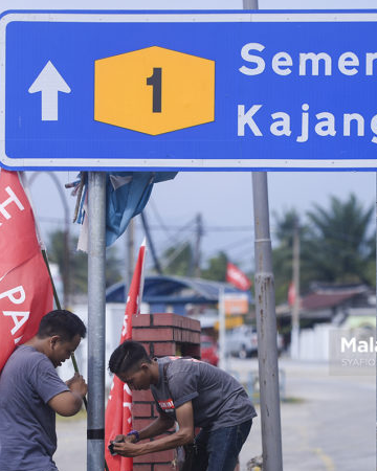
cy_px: 237
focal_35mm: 159
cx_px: 230
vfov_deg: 12.1
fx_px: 2218
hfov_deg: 9.7
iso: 100
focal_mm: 112
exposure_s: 1/2500
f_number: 3.2
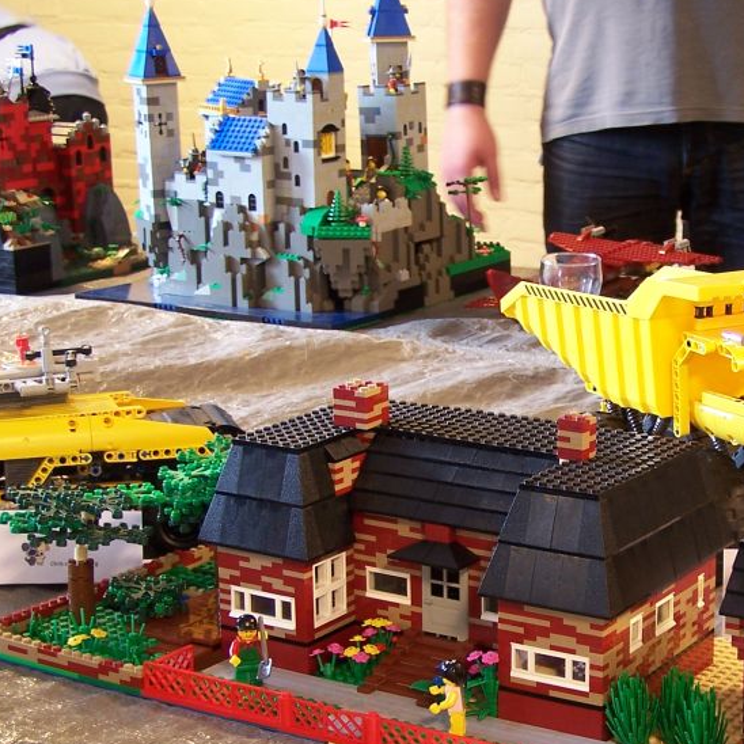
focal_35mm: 71
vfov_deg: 24.2
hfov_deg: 24.0
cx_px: 574
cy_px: 481
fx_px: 1726
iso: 80
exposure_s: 1/2
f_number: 2.9
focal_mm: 7.1
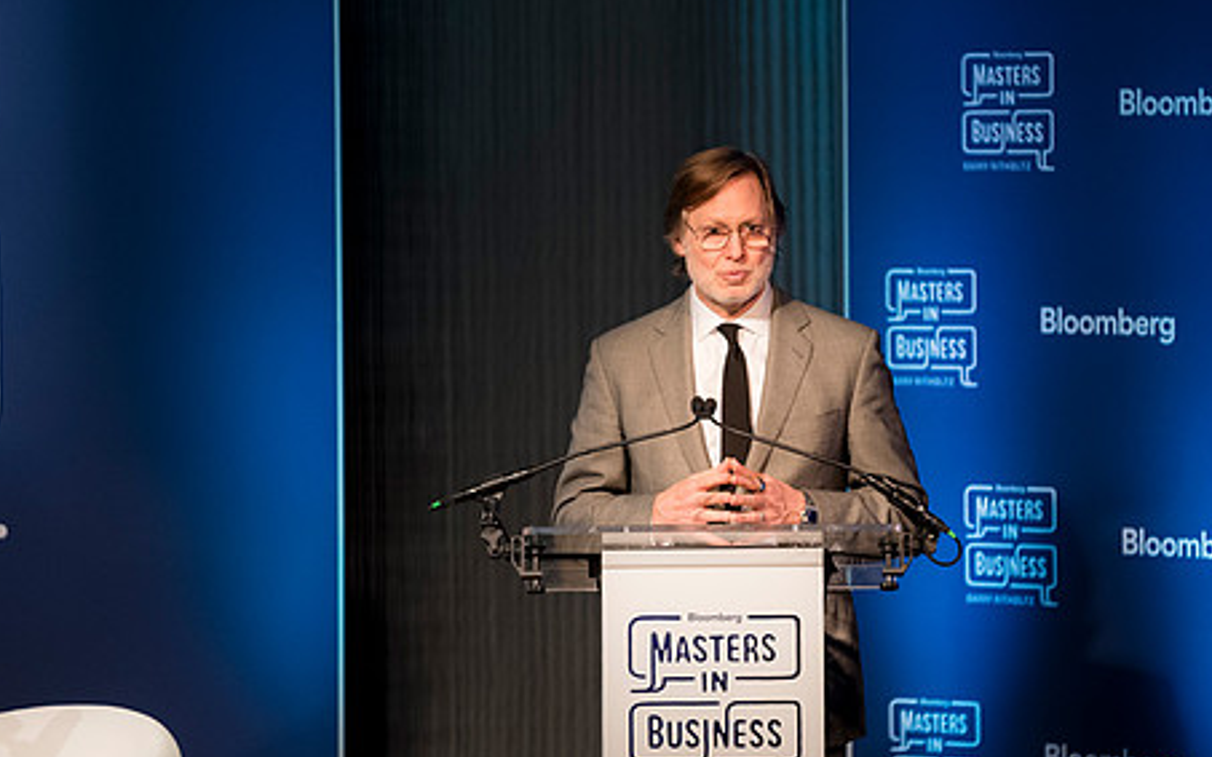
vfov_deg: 4.8
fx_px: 9115
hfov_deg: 7.6
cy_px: 325
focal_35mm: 276
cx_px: 734
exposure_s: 1/160
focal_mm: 200
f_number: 2.8
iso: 2000
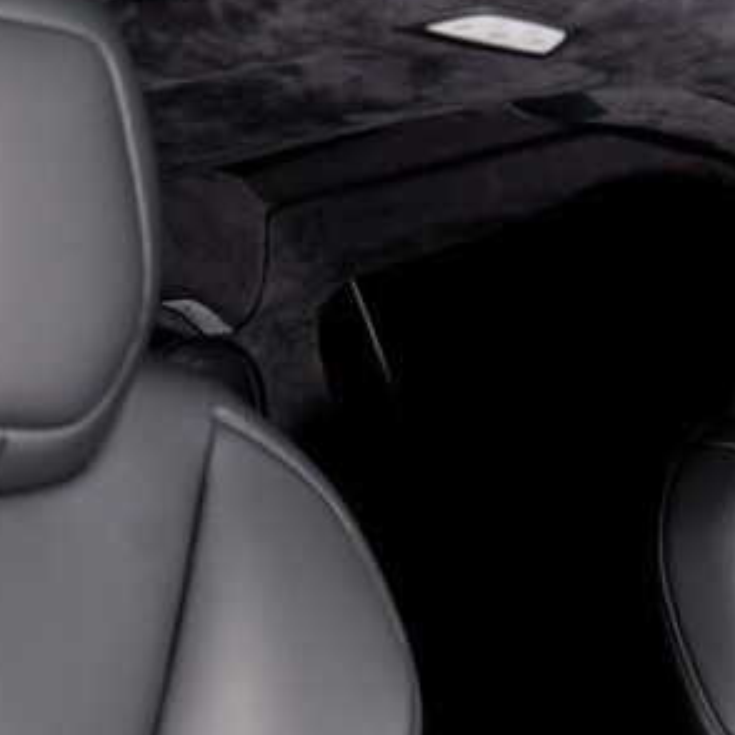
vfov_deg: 24.0
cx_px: 422
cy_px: 556
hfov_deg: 24.3
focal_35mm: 71
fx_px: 1706
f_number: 5
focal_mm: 24
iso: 250
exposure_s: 1/50
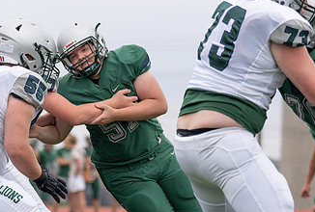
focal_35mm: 293
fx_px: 2573
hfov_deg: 7.0
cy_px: 227
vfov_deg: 4.7
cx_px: -40
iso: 250
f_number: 2.8
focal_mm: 114
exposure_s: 1/1250
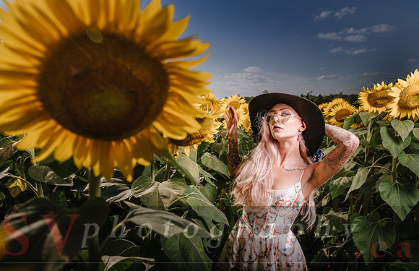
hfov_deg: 73.8
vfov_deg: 51.7
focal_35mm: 24
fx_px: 279
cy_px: 131
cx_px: 210
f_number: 5
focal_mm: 24
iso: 31
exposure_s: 1/250
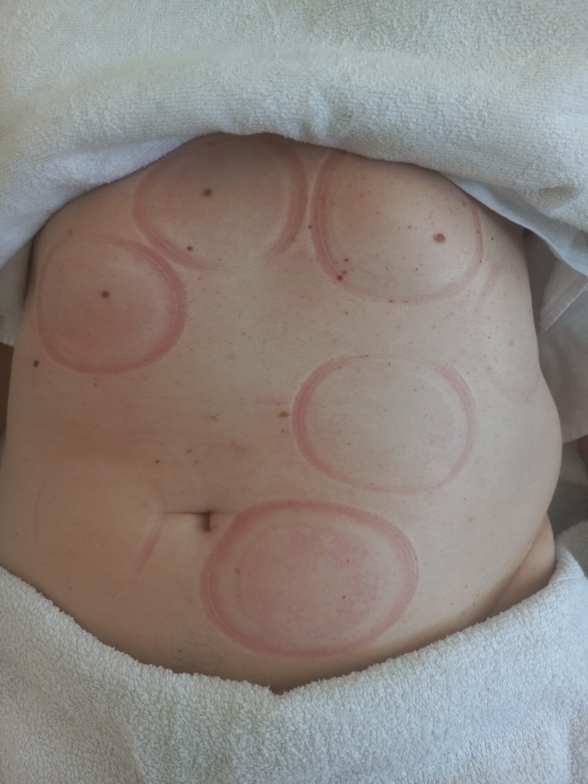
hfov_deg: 54.9
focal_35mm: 25
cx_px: 294
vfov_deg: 69.4
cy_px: 392
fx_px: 566
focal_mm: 4.6
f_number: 1.8
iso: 160
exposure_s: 1/33.3
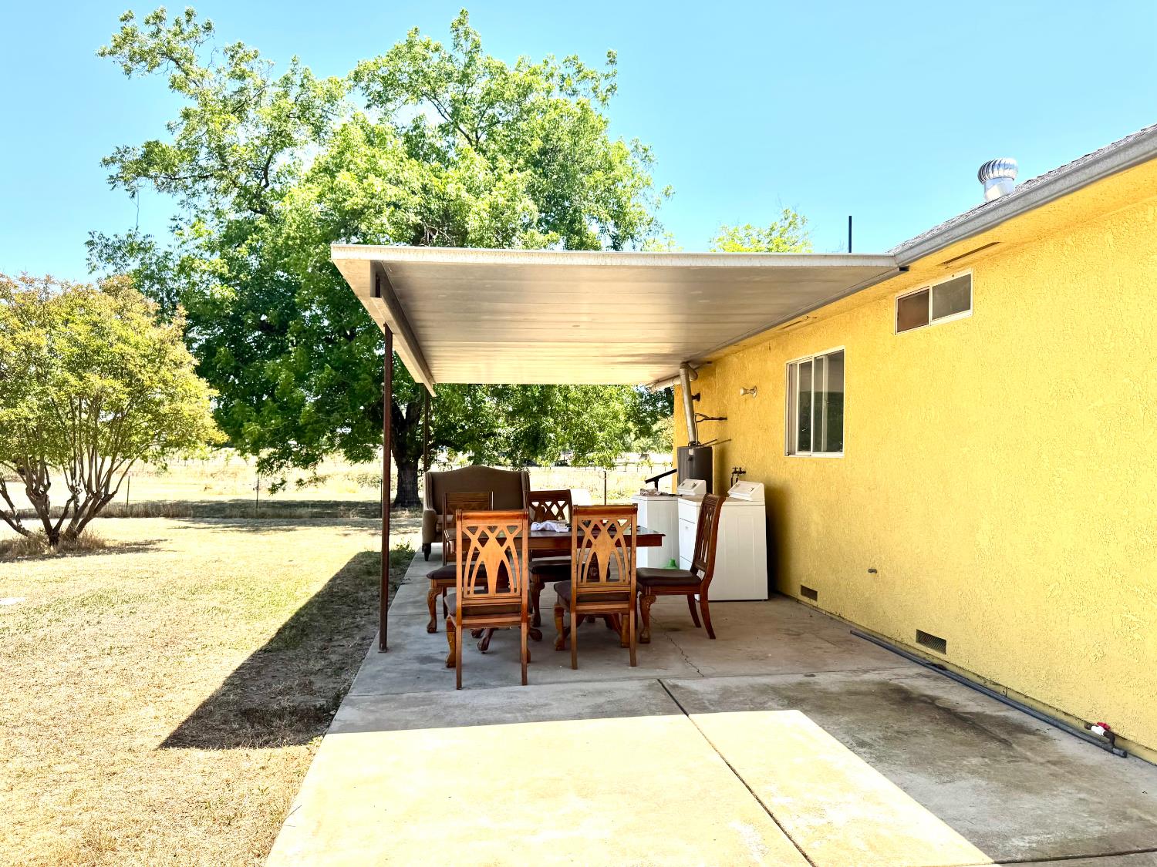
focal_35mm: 24
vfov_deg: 56.8
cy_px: 434
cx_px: 578
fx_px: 802
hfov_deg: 71.6
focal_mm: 6.76
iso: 80
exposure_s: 1/2833
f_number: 1.78
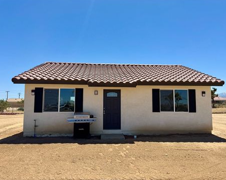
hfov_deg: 66.1
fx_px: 174
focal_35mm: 26
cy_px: 91
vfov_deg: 54.9
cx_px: 117
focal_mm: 6.76
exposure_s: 1/5814
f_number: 1.78
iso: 80
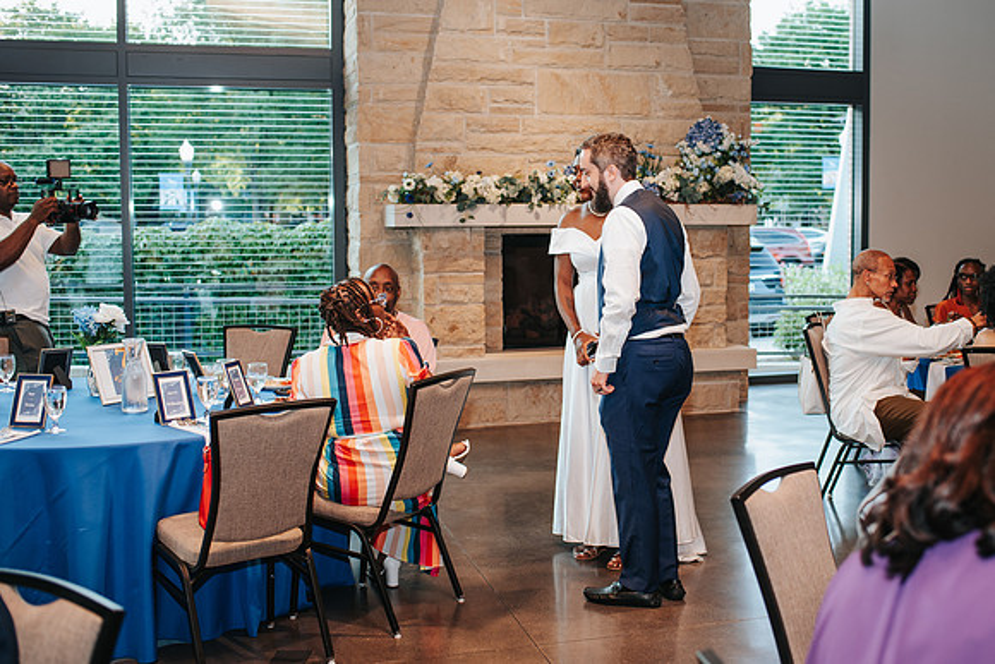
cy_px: 305
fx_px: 1183
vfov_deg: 31.3
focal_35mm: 43
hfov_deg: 45.4
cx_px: 597
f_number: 2.8
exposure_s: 1/160
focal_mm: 35
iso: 500
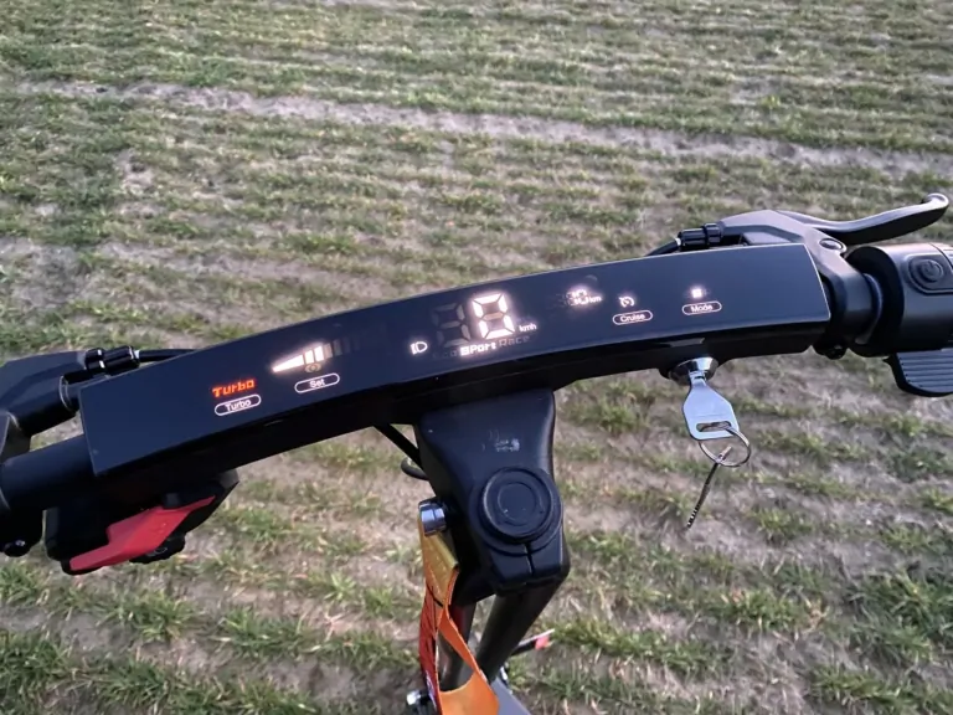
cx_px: 476
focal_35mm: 26
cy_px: 358
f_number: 1.8
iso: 500
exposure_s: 1/7
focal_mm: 4.25
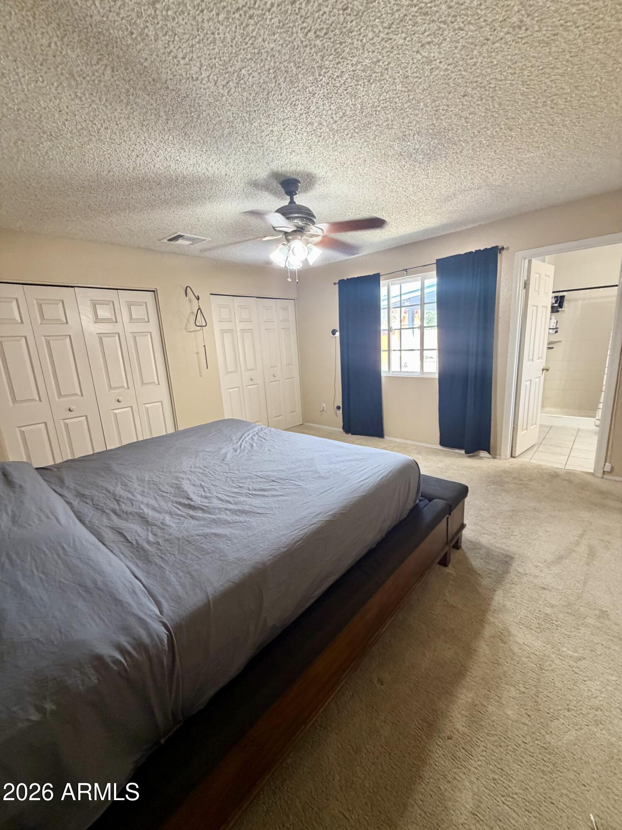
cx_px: 311
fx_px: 335
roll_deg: +5.1
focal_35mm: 14
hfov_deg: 85.7
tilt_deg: -12.0
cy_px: 415
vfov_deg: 102.1
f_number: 2.2
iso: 320
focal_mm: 2.22
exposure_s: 1/60
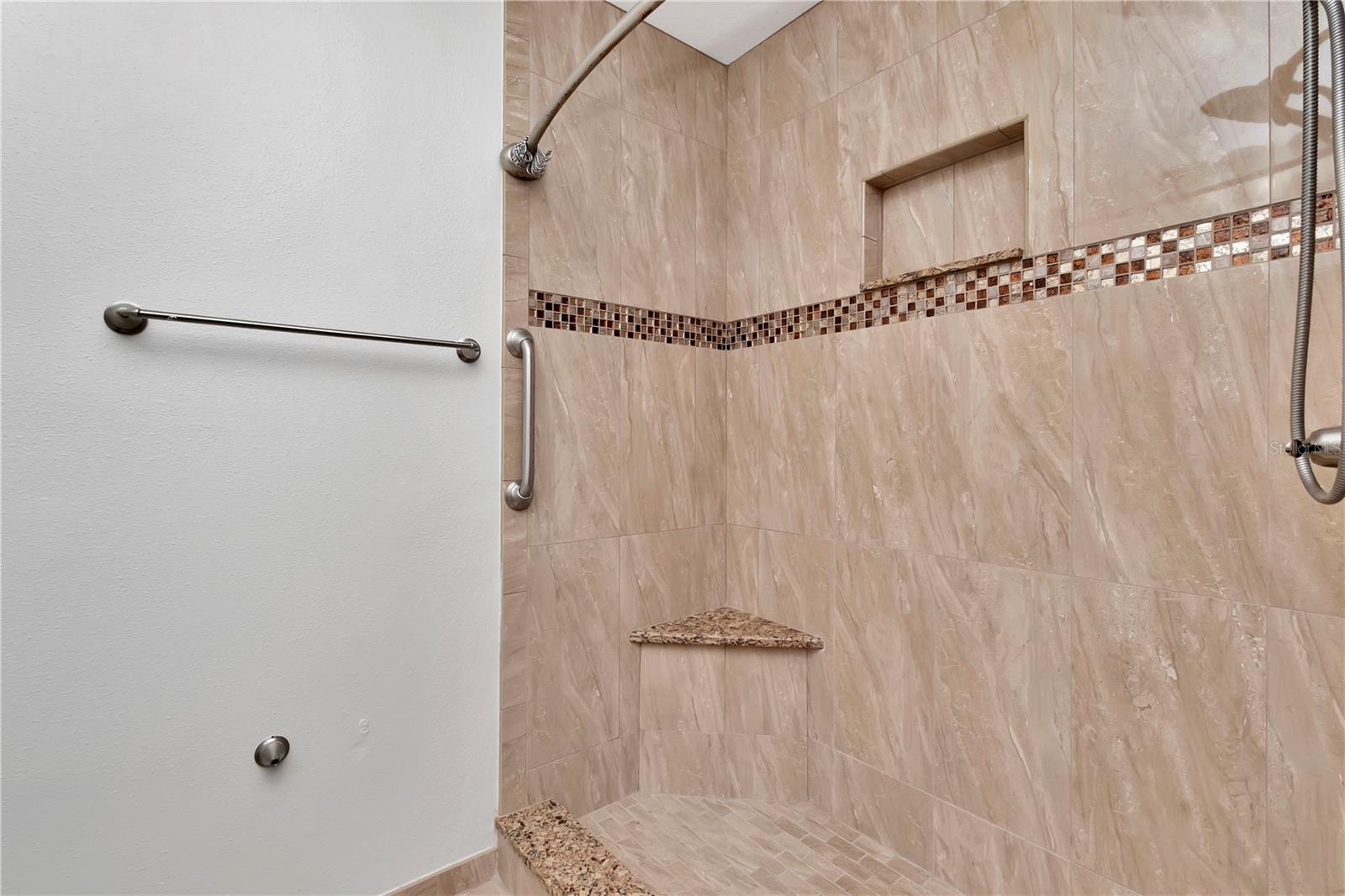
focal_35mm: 15
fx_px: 560
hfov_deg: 100.4
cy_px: 448
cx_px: 672
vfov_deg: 77.3
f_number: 10
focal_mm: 10
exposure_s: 1/200
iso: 500
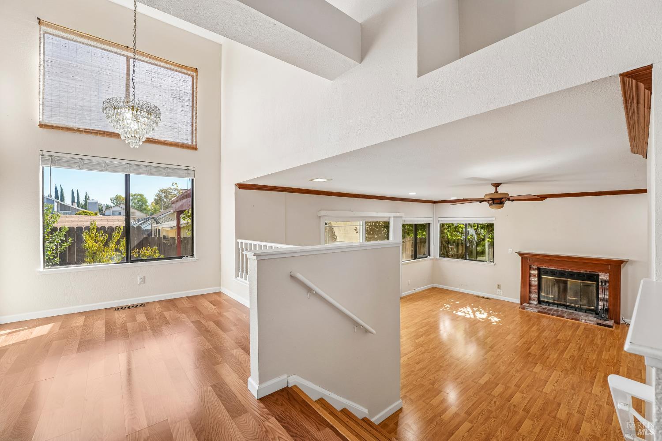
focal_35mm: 14
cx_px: 331
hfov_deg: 104.3
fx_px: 257
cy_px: 220
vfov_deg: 81.2
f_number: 8
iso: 640
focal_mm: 14
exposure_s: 1/100
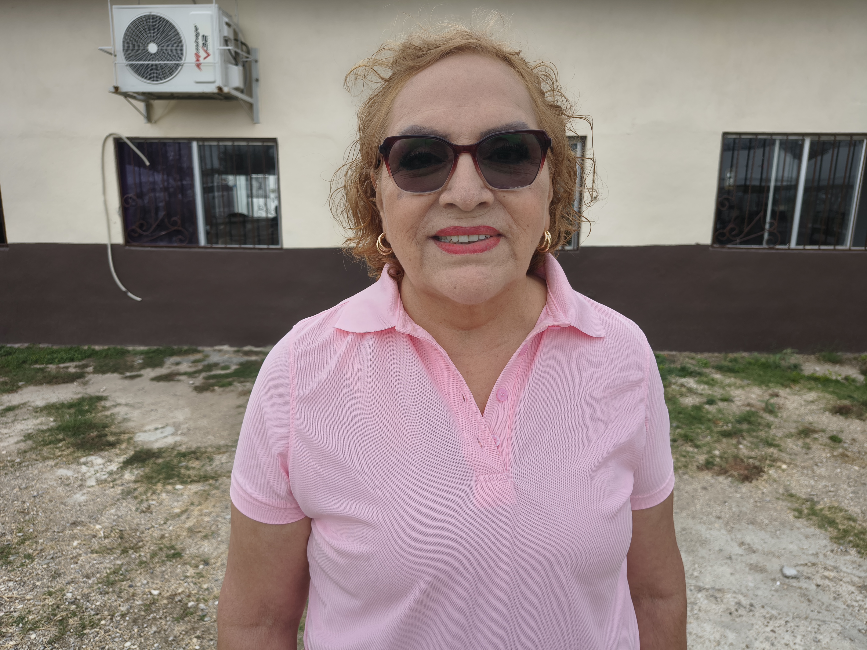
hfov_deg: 71.6
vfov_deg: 56.8
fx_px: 601
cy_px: 325
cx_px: 434
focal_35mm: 24
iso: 100
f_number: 1.8
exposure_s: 1/438
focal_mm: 5.56
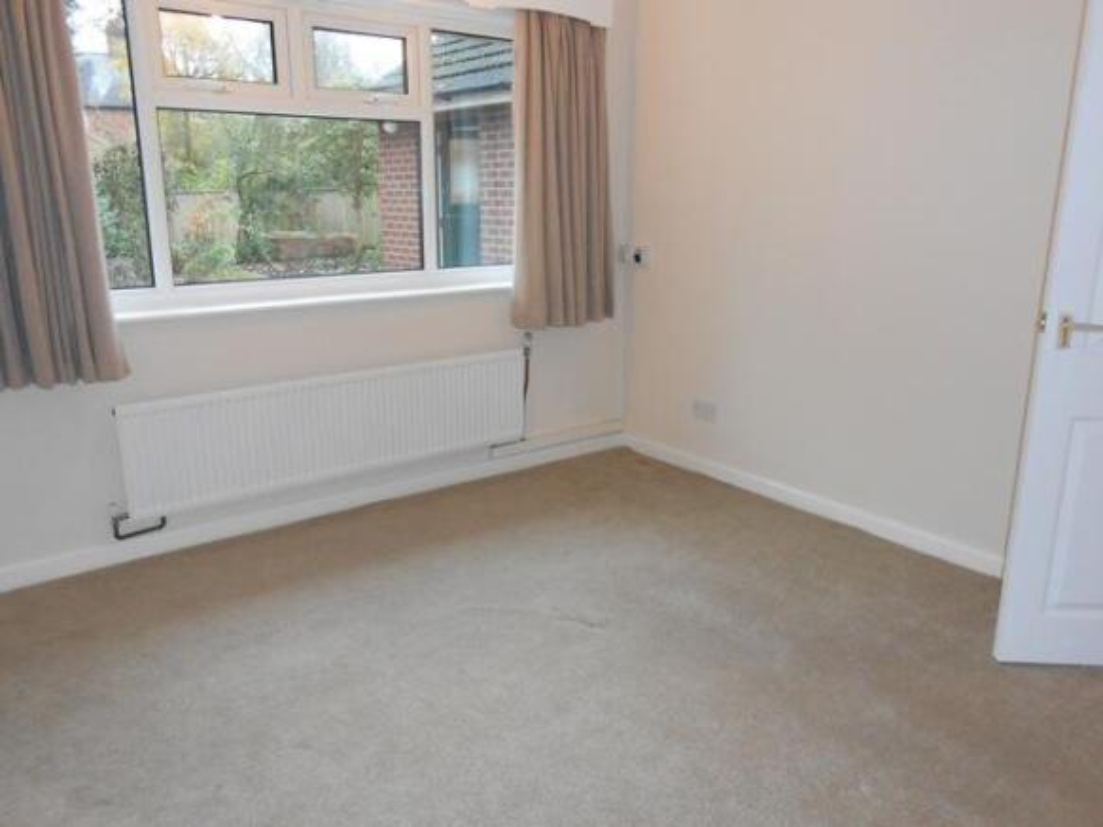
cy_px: 414
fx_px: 828
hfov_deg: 67.3
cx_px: 552
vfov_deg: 53.0
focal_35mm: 26
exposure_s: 1/25
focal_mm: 4.6
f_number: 3.5
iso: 250
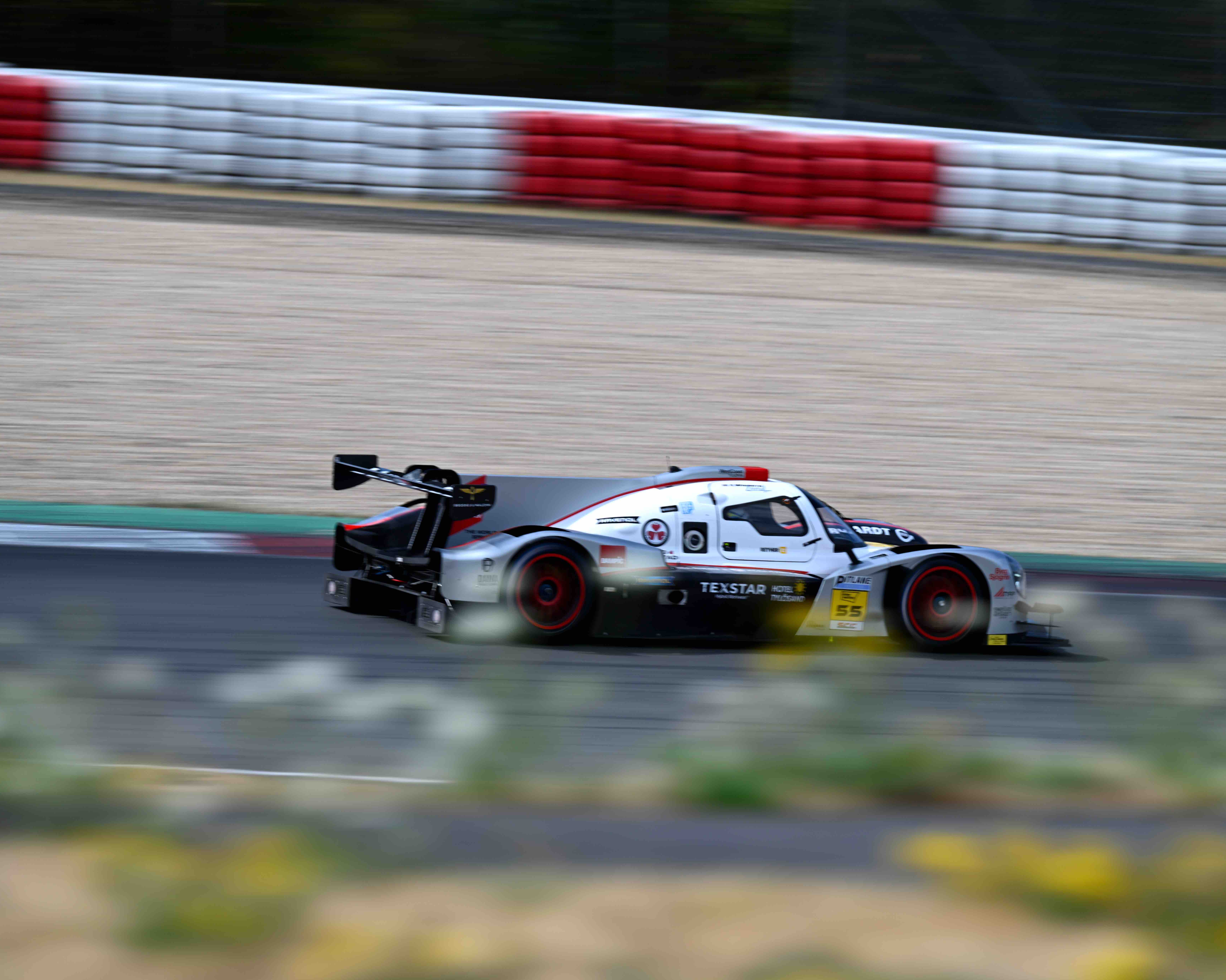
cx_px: 621
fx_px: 15131
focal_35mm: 417
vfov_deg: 3.7
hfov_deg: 4.6
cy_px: 490
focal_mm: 370
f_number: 8
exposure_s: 1/100
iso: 32
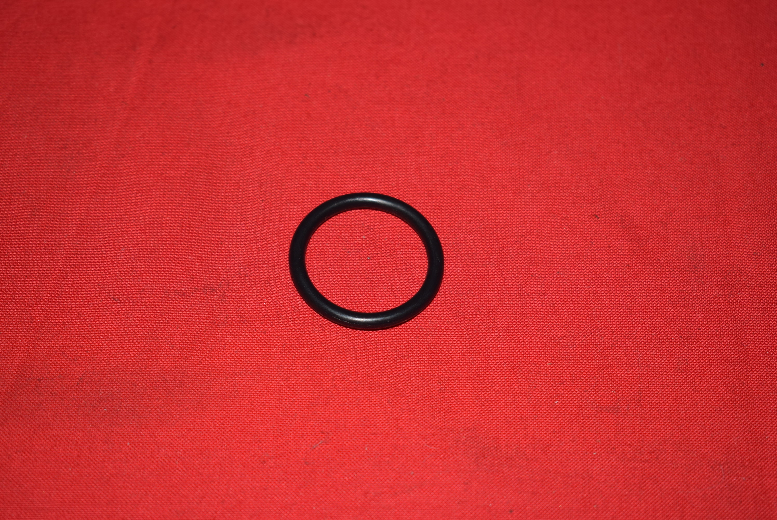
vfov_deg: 19.0
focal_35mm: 72
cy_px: 260
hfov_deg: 28.1
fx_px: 1555
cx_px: 388
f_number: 5.6
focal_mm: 48
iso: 160
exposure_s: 1/80
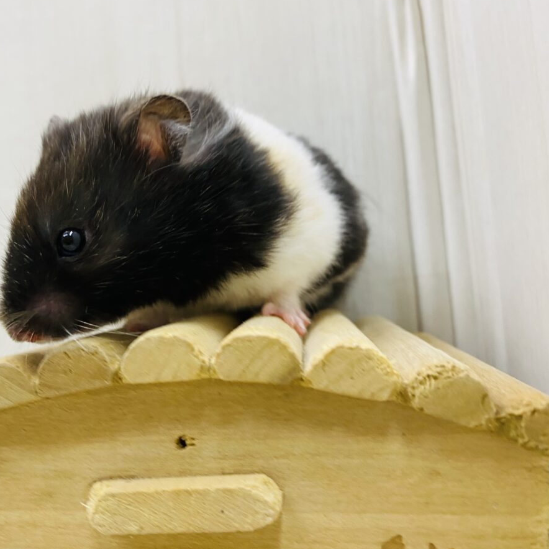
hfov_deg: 53.5
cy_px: 271
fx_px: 538
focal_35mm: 30
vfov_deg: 54.0
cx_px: 208
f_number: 1.8
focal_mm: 4.25
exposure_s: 1/50
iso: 100
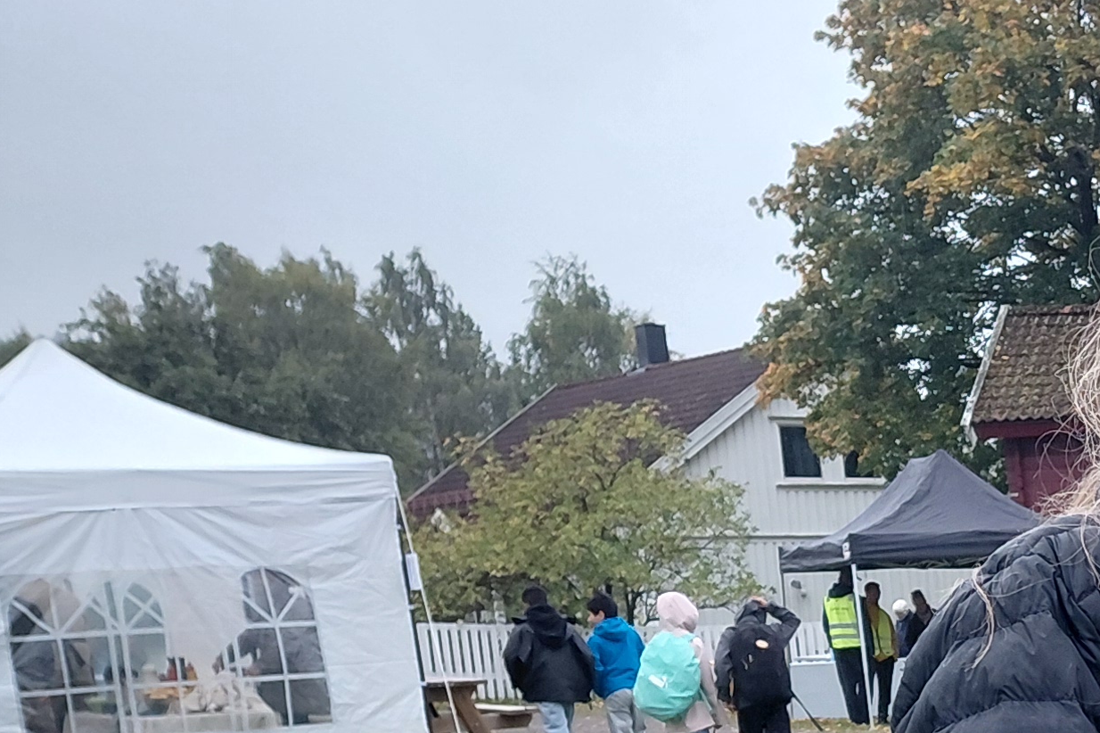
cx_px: 1595
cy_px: 1172
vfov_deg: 14.6
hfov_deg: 20.6
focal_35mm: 86
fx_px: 2627
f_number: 1.8
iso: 50
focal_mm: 4.69
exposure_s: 1/100
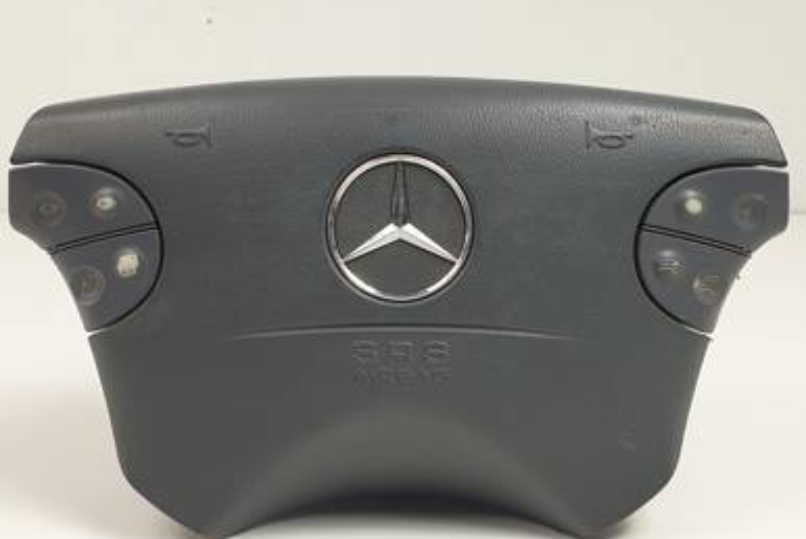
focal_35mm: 28
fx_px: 627
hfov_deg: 65.4
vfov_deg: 46.4
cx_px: 401
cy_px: 303
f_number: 2.4
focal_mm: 4.3
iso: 50
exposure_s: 1/145
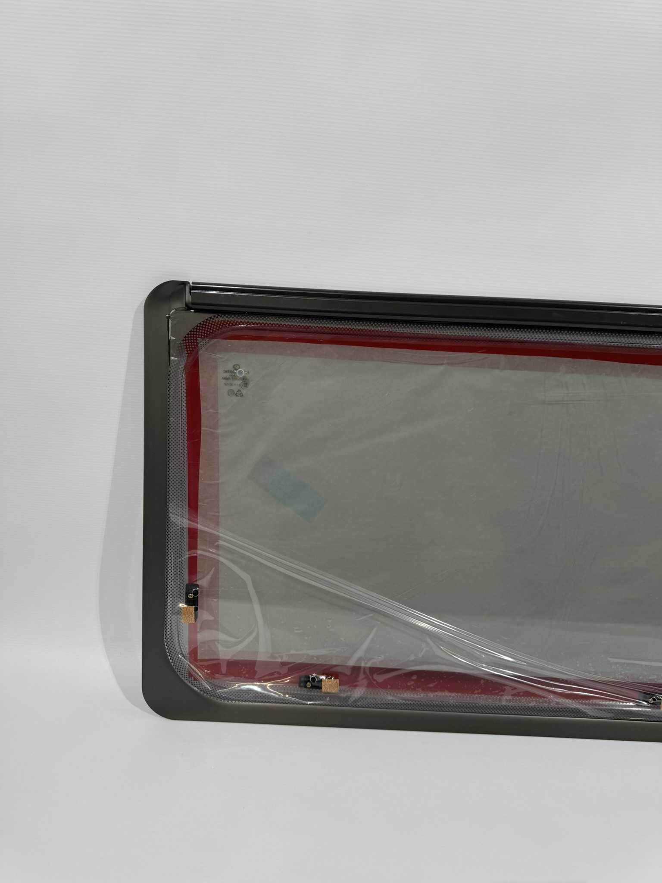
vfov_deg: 71.6
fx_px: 612
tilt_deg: -22.4
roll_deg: -2.5
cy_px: 442
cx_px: 331
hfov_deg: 56.8
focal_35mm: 24
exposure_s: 1/194
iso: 64
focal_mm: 6.76
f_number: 1.78
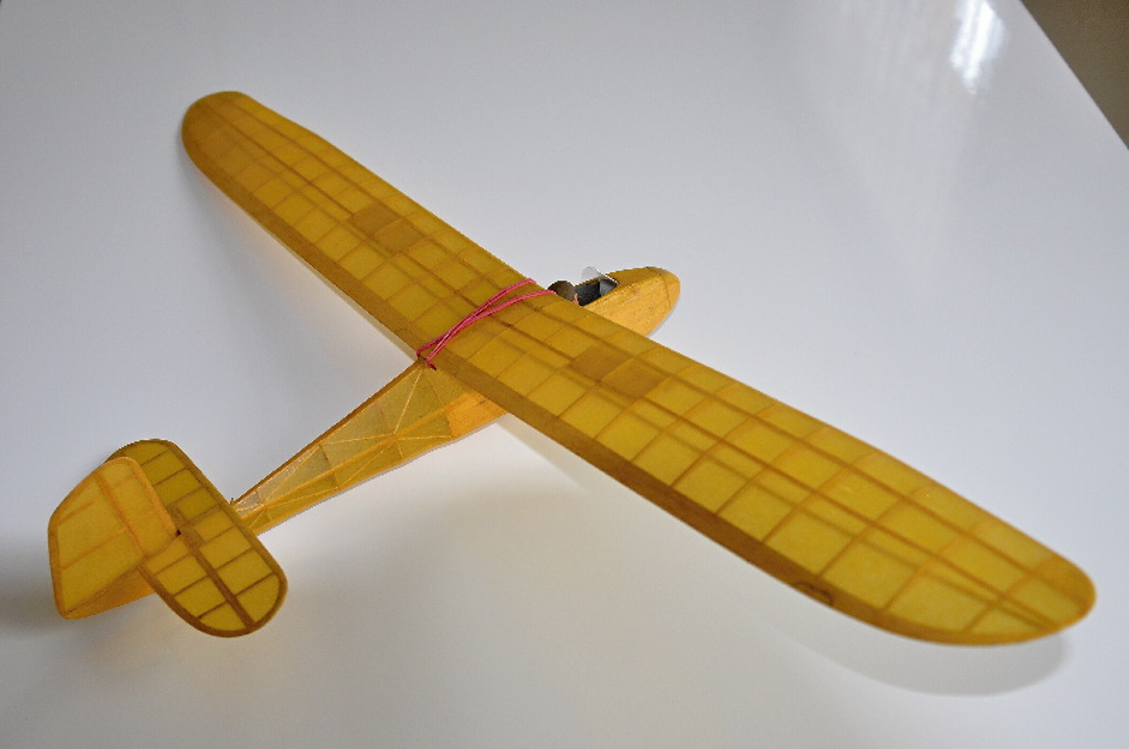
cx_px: 564
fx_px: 1315
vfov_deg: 31.8
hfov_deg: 46.5
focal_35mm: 42
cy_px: 374
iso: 500
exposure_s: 1/100
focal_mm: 28
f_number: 4
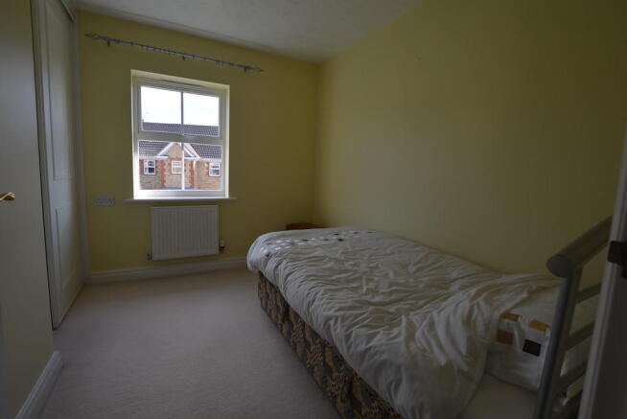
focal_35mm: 15
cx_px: 314
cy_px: 210
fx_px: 261
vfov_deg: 77.4
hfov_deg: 100.4
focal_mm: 10
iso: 100
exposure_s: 1/50
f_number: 6.3
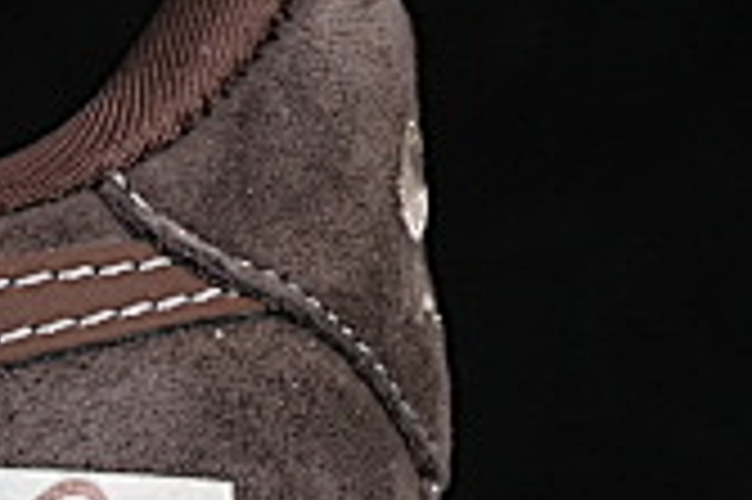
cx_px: -1193
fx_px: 10121
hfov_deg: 4.2
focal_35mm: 485
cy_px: 230
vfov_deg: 2.8
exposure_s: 1/80
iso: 160
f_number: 7.1
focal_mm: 50
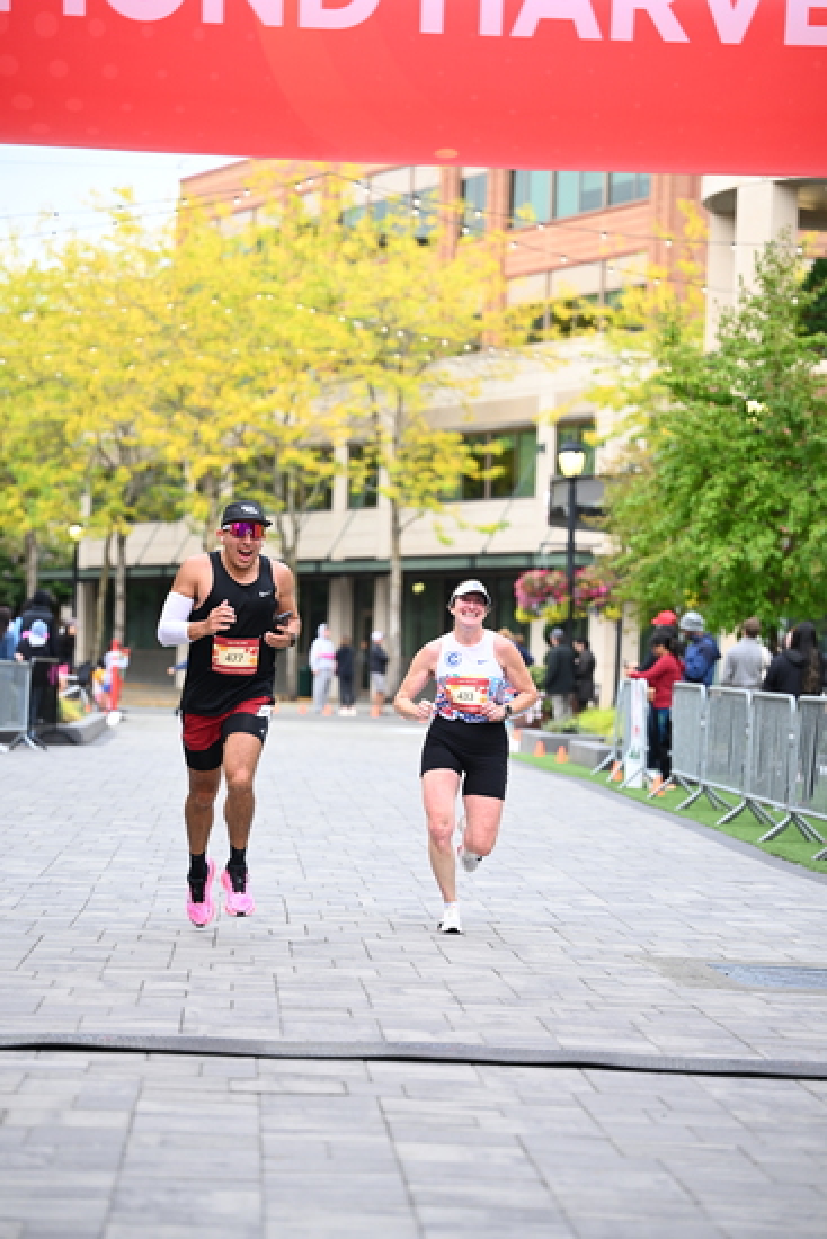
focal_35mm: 98
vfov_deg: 20.8
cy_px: 620
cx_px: 414
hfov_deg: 14.0
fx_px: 3375
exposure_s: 1/1600
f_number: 2.8
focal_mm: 98
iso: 1000
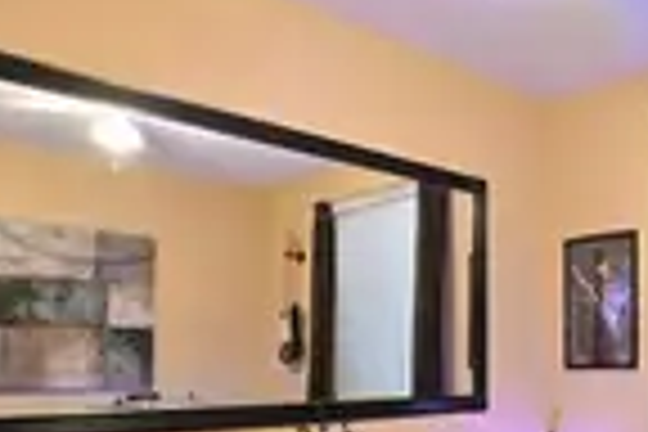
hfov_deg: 41.5
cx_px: 680
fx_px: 702
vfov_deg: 33.0
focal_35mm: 39
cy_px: 362
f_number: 8
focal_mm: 14
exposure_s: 1/4
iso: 500
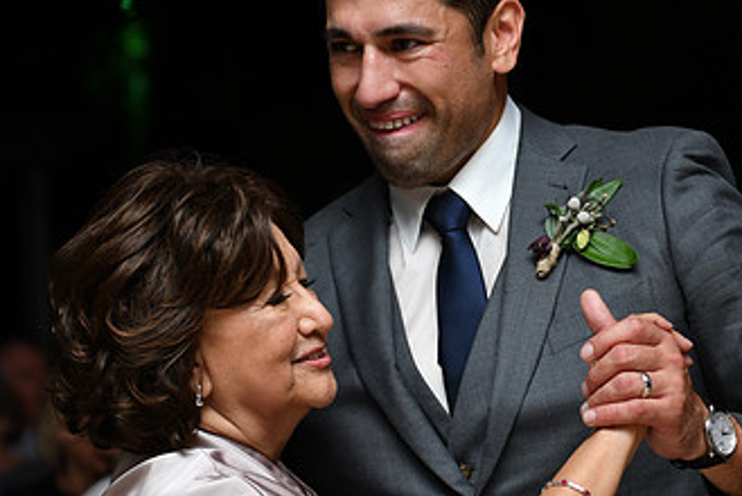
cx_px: 474
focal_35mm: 185
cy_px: 283
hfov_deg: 11.1
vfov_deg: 7.4
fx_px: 3816
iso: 400
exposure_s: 1/125
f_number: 2.8
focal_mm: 70
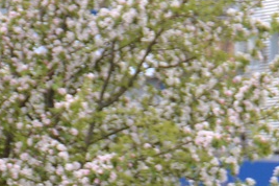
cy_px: 360
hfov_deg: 2.3
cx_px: 500
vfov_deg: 1.6
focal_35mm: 882
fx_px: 6826
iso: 200
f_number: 6.3
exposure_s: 1/160
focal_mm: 105
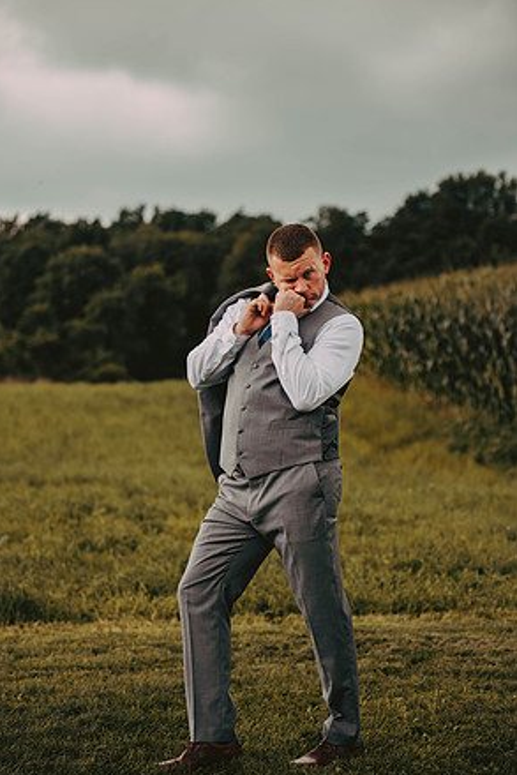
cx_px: 254
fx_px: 1722
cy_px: 392
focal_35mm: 80
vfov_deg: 25.4
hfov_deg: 17.1
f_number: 2.8
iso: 200
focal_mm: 78
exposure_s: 1/500
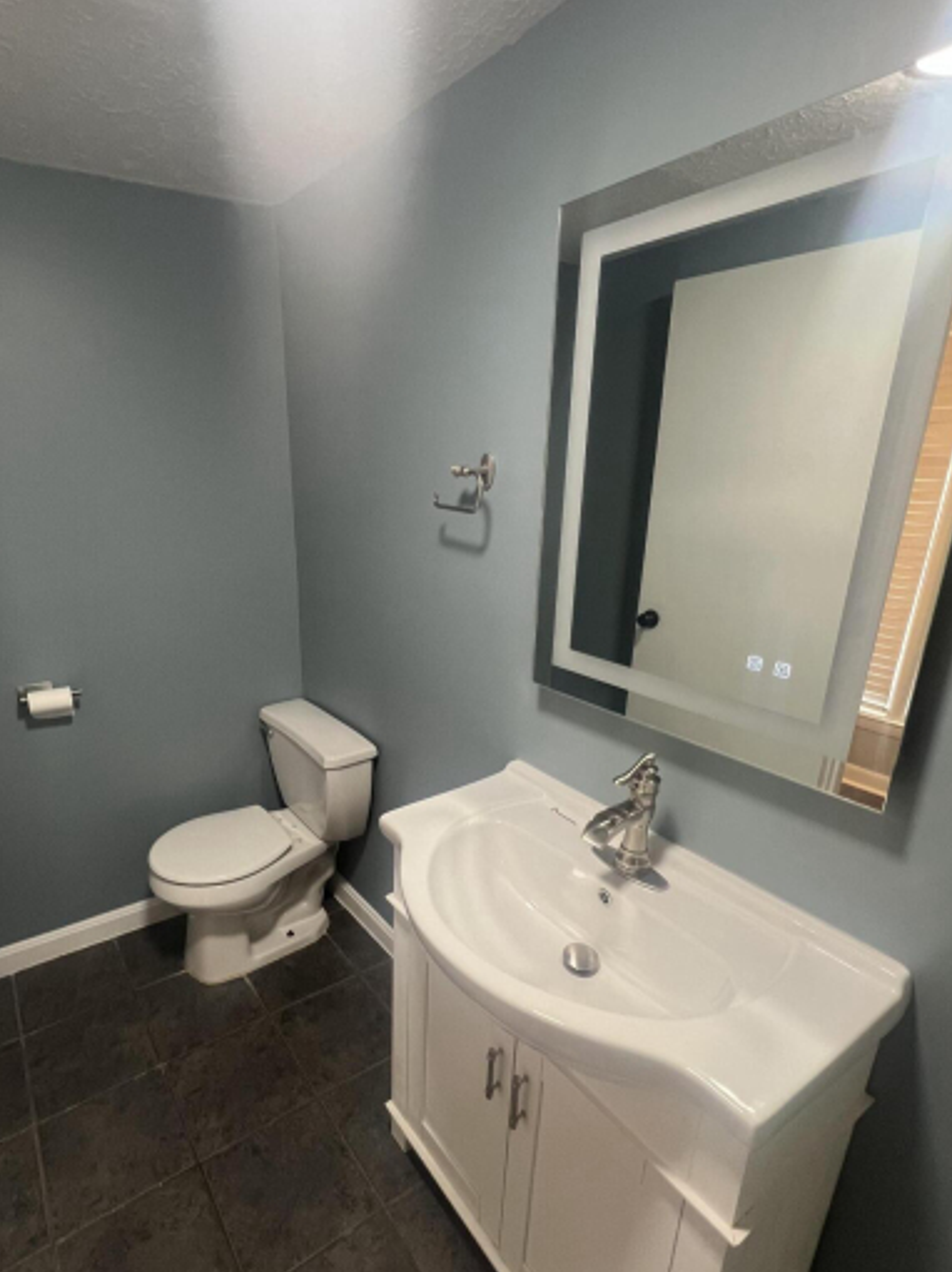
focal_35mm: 17
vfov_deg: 91.0
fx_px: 624
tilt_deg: -19.5
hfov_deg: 73.7
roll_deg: +1.4
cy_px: 670
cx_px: 371
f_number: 1.8
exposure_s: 1/60
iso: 320
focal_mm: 1.57
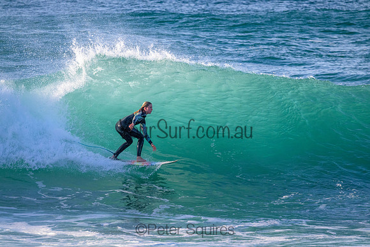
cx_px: 185
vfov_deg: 2.5
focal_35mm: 550
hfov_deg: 3.7
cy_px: 124
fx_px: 5654
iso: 3200
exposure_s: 1/2000
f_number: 11
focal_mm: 550
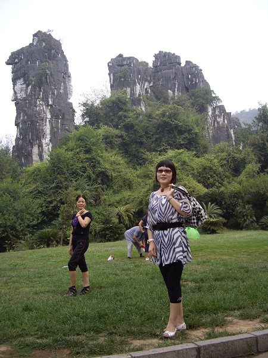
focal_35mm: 38
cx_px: 134
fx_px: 392
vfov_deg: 49.0
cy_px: 179
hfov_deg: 37.7
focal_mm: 7.9
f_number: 2.8
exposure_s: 1/500
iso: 64
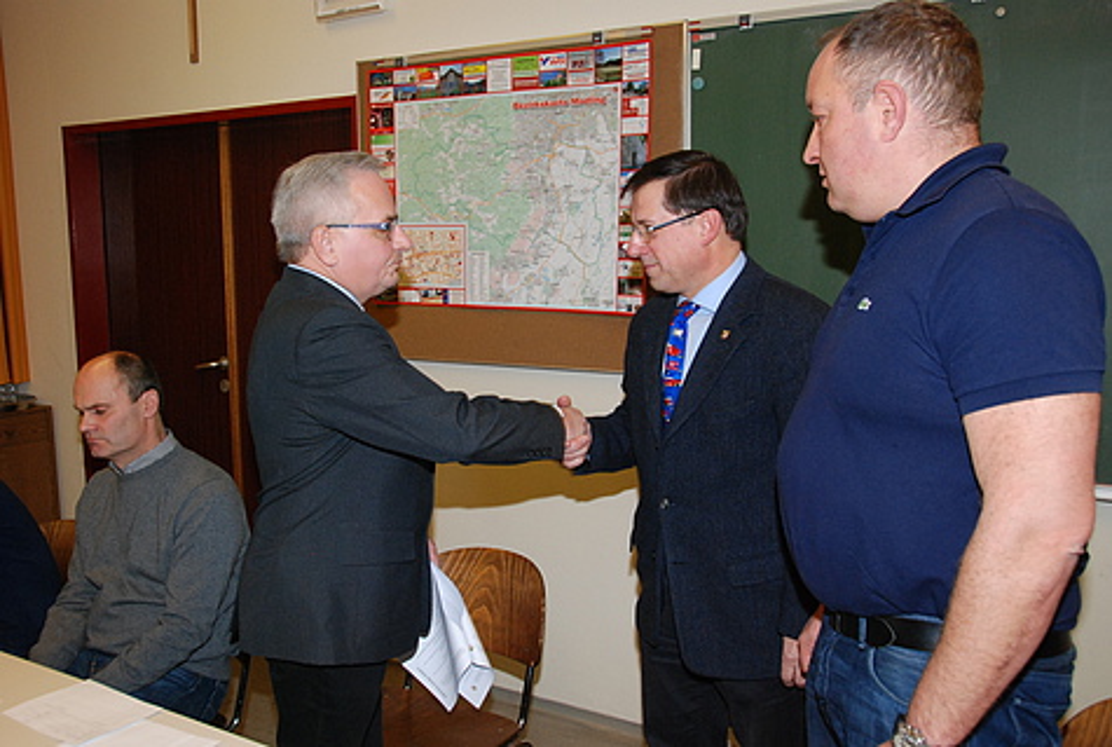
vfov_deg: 40.2
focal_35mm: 33
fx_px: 1022
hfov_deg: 57.1
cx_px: 556
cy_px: 374
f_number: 7.1
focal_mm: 22
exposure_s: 1/60
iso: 800
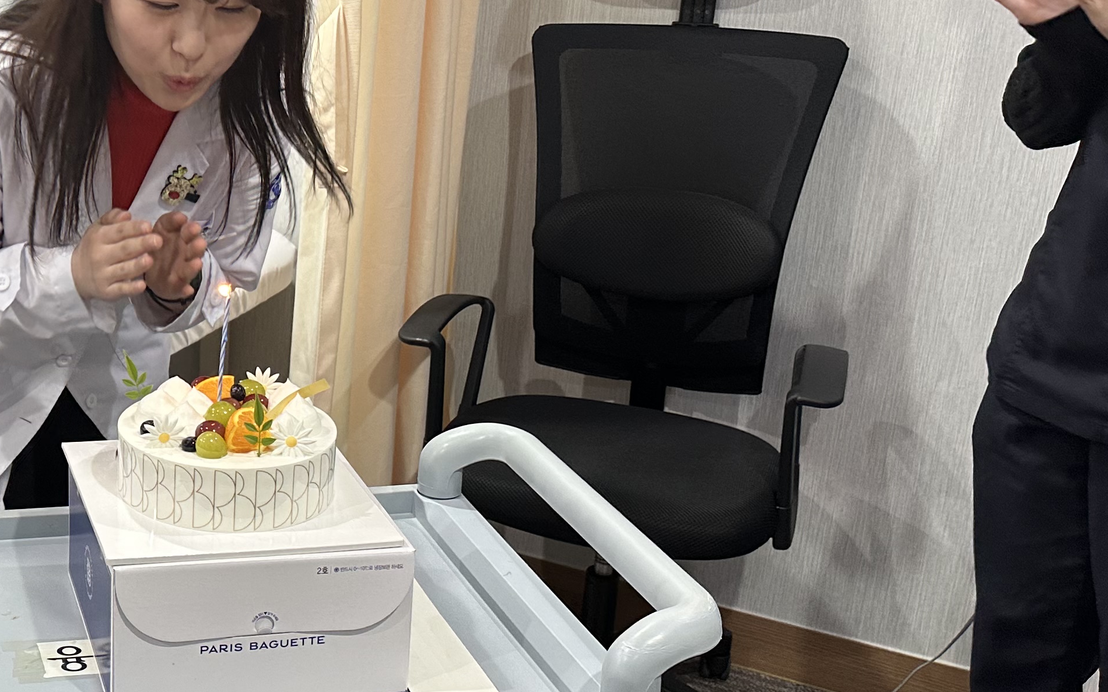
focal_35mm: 54
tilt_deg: -18.5
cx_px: 115
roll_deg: -1.1
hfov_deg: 35.4
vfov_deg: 24.0
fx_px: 1630
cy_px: 336
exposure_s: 1/60
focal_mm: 6.86
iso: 160
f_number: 1.78
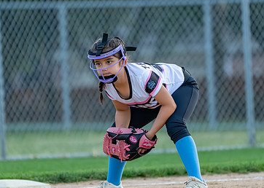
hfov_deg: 2.3
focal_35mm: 883
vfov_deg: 1.6
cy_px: 102
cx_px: 125
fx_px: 6616
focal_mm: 400
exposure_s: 1/1250
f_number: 5.6
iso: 2500
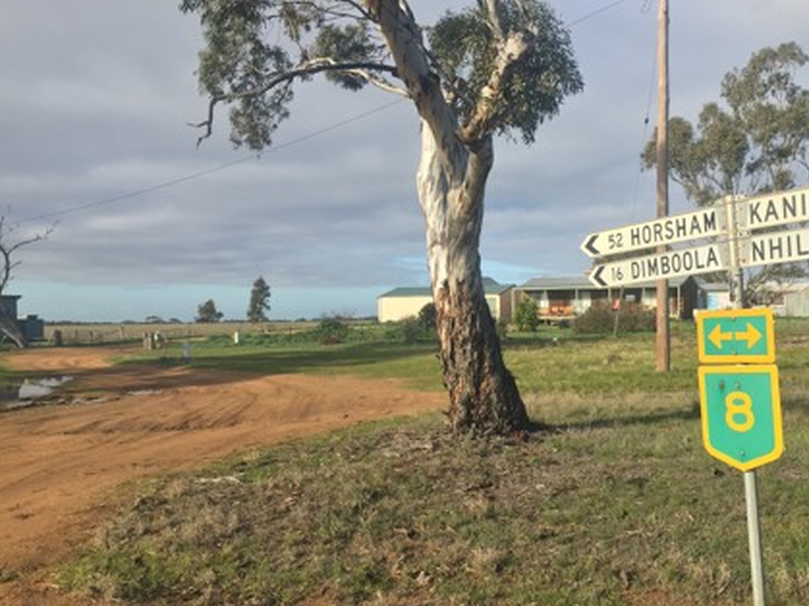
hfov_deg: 51.0
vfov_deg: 39.6
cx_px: 492
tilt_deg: -1.5
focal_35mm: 36
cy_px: 345
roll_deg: -0.1
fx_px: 841
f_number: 2.2
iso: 32
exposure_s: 1/989
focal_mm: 4.15
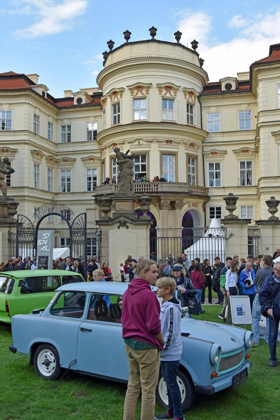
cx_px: 140
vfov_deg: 57.2
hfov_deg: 40.0
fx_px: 385
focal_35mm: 33
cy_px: 210
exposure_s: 1/250
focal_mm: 22
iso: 280
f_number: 8
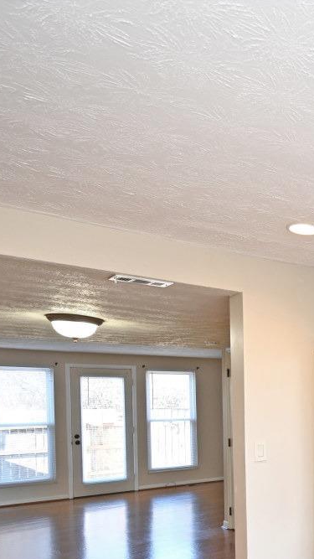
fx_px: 489
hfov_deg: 26.8
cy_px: 412
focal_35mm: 33
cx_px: 456
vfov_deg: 56.8
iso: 560
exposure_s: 1/60
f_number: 4
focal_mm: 14
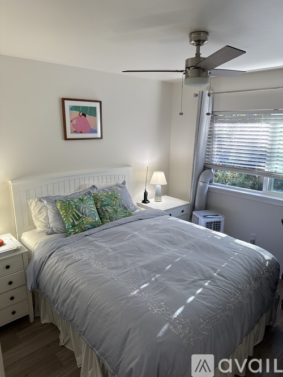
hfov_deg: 56.8
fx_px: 262
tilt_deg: -12.1
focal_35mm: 24
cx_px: 142
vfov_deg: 71.6
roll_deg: -0.4
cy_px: 188
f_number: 1.78
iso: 125
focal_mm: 6.76
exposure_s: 1/208
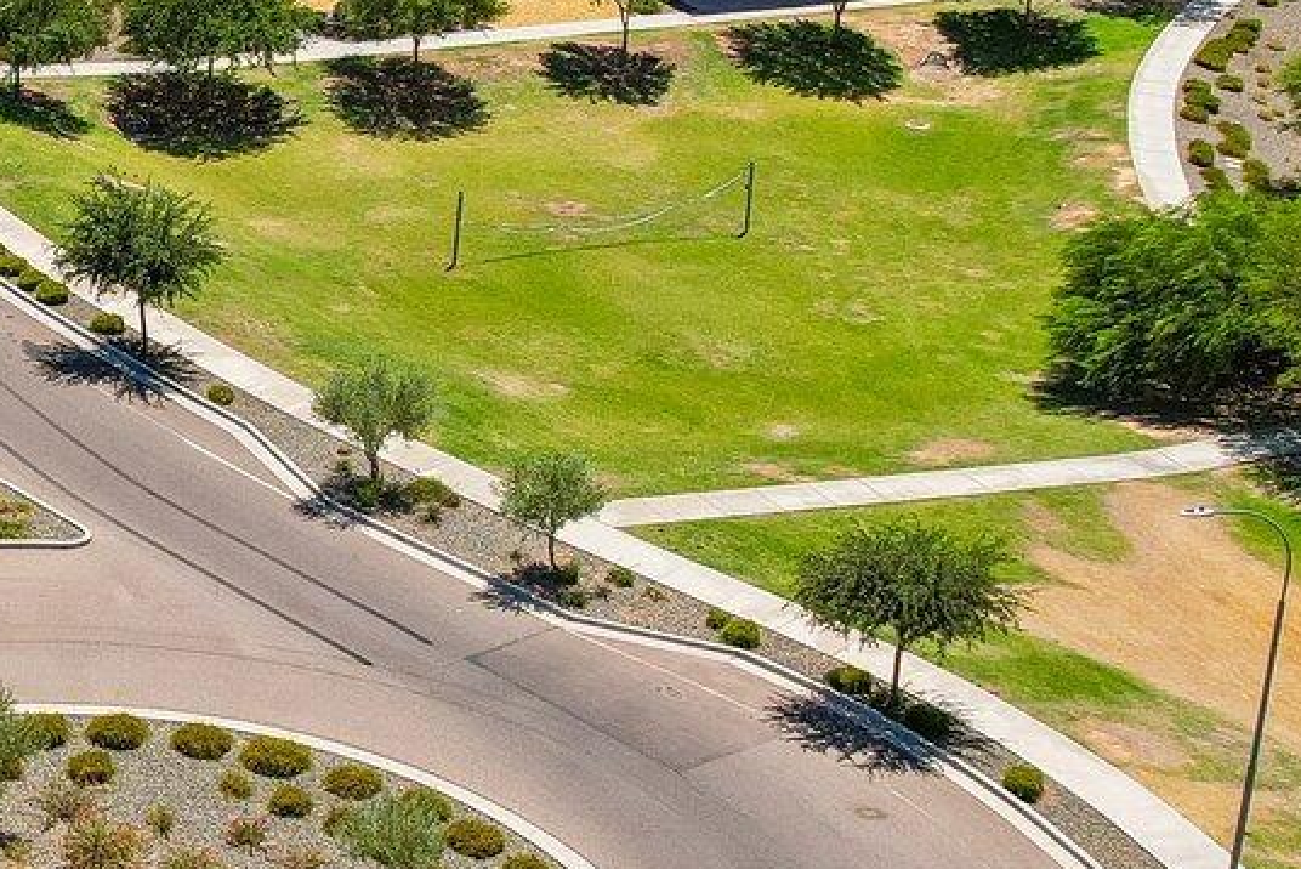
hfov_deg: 22.6
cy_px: 278
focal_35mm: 84
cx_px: -194
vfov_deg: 16.2
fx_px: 3037
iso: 100
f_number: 2.8
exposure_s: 1/160
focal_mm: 8.4
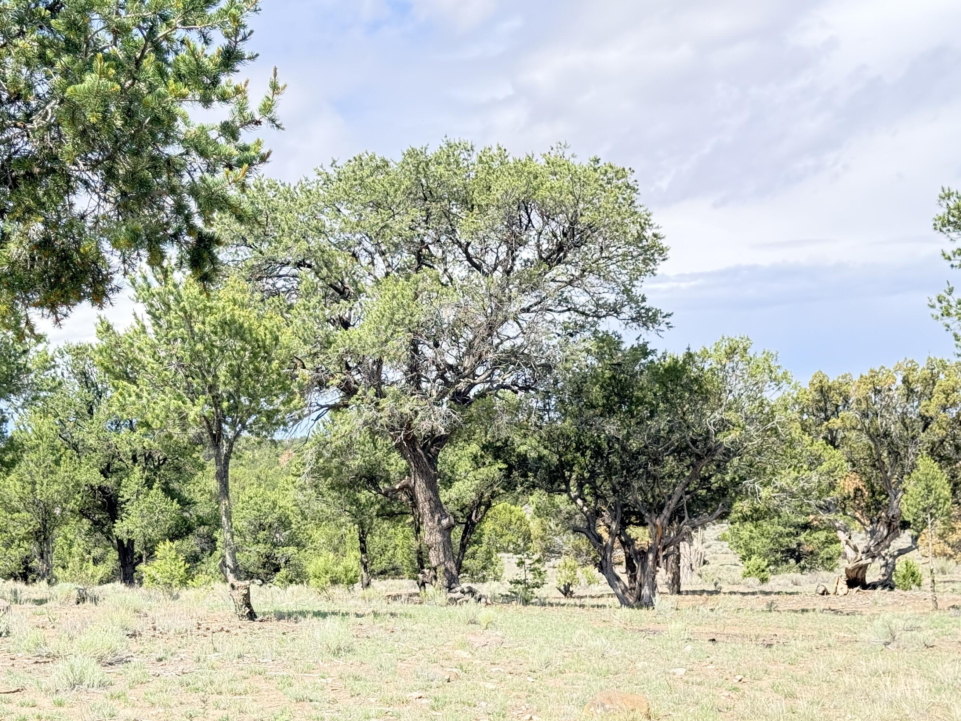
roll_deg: +2.3
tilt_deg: +3.1
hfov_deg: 34.9
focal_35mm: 55
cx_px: 493
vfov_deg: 26.6
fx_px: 1527
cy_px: 395
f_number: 1.78
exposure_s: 1/1429
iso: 100
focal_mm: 6.76
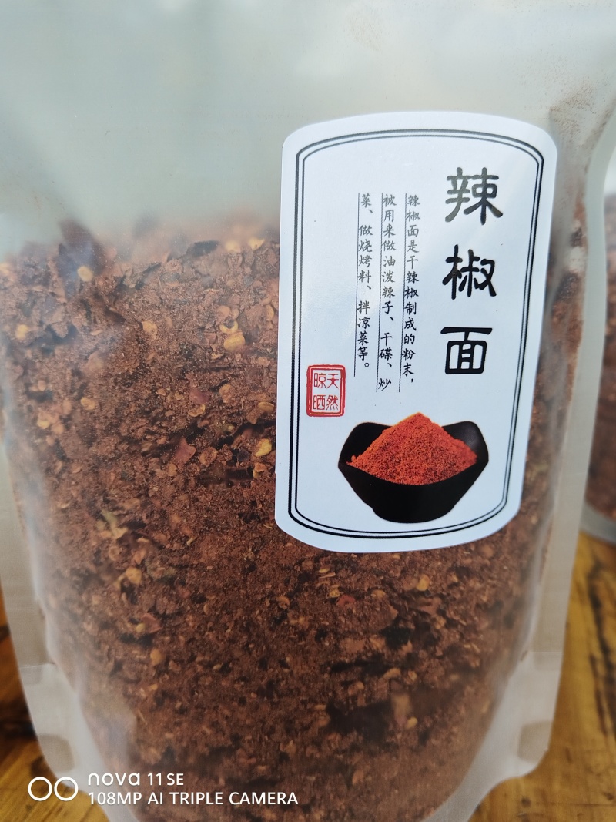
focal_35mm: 26
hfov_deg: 53.1
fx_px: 617
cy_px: 411
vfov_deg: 67.3
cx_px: 308
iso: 100
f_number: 1.9
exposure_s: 1/120
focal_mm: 4.95
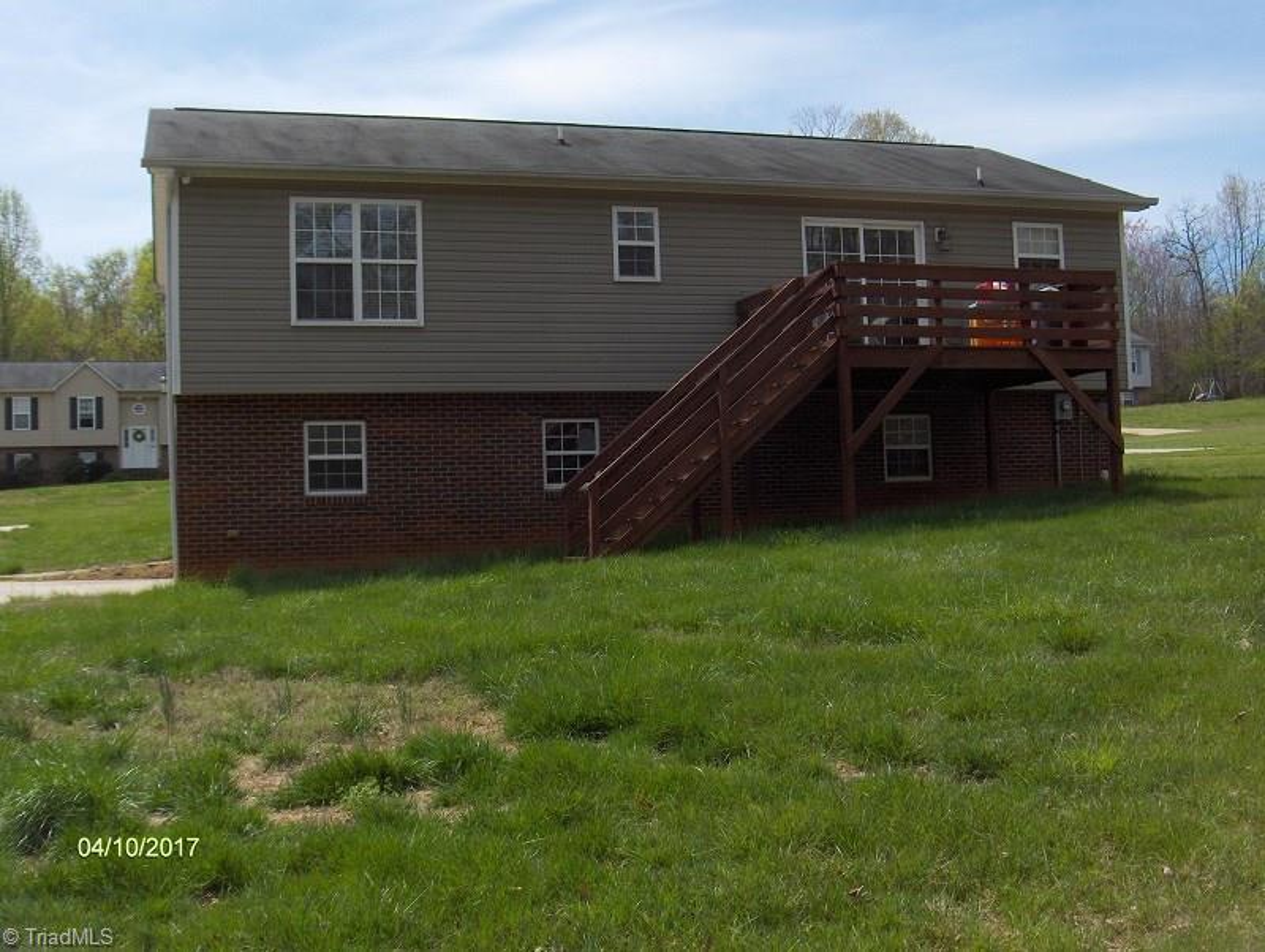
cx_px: 632
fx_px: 1427
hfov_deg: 47.8
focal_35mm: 39
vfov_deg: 36.9
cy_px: 476
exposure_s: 1/595
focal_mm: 8
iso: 100
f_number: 4.8
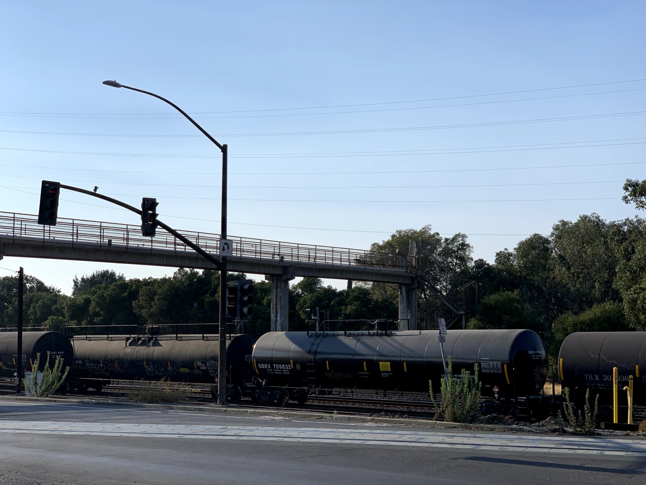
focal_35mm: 52
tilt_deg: +5.6
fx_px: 970
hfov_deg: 36.8
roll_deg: +0.4
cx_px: 323
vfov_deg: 28.0
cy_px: 242
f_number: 2.4
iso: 16
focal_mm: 6
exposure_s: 1/2398
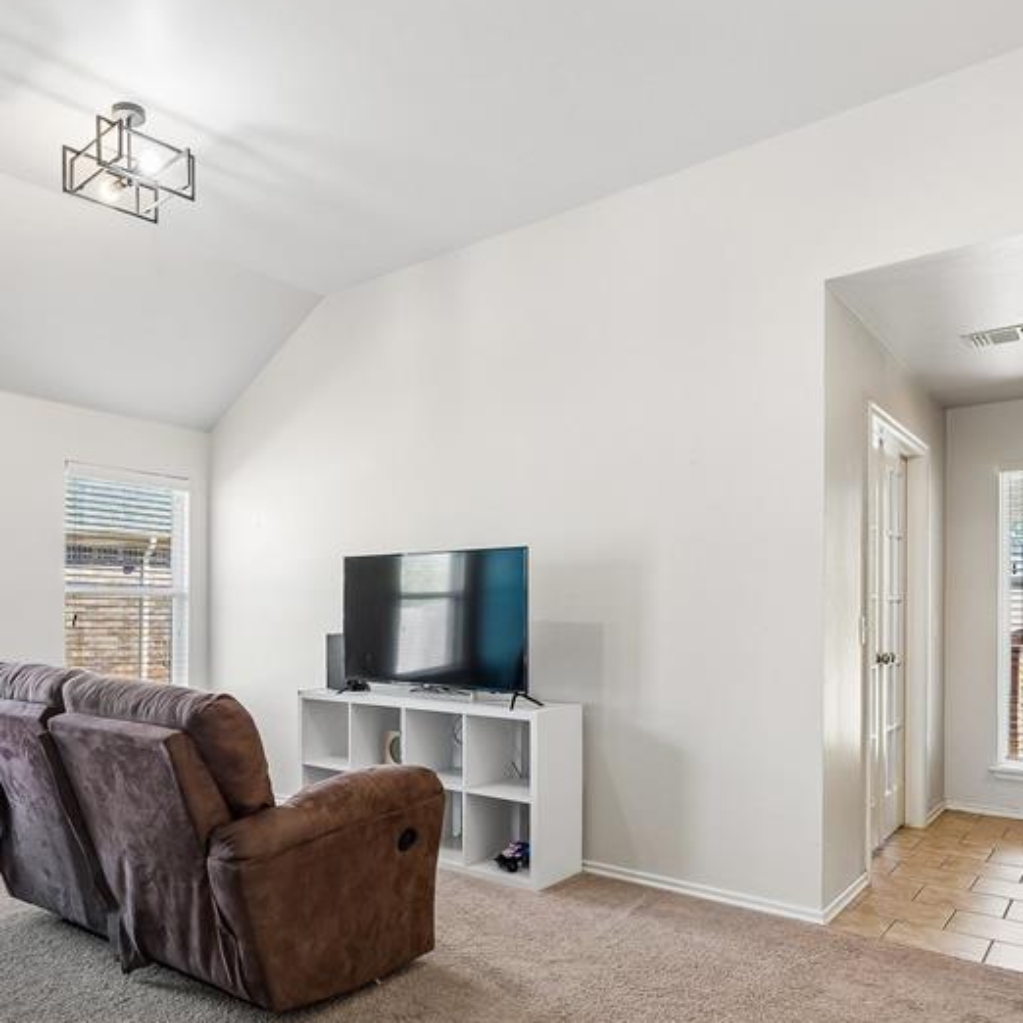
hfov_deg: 62.0
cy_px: 615
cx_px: 375
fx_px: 836
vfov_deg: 62.4
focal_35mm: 25
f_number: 7.1
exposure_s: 1/8
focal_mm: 10
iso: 100
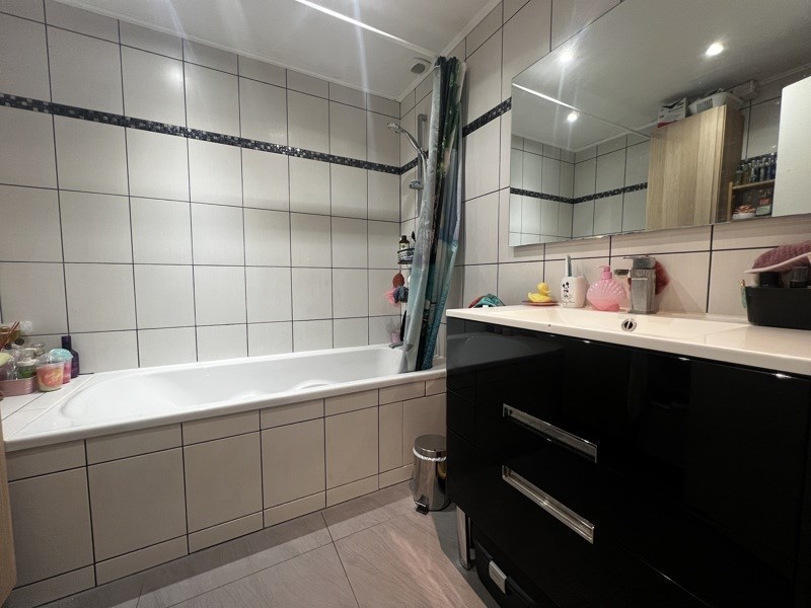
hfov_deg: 106.2
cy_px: 304
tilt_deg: -3.4
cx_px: 406
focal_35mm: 13
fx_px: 305
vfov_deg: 89.9
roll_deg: +0.7
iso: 200
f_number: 1.8
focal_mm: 1.57
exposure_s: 1/100
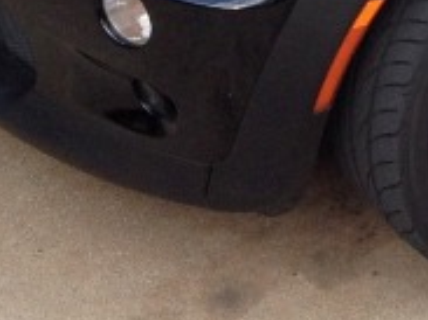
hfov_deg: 9.7
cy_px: -486
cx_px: 730
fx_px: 2422
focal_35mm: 196
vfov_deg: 7.1
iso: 64
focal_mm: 4.3
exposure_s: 1/120
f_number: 2.4
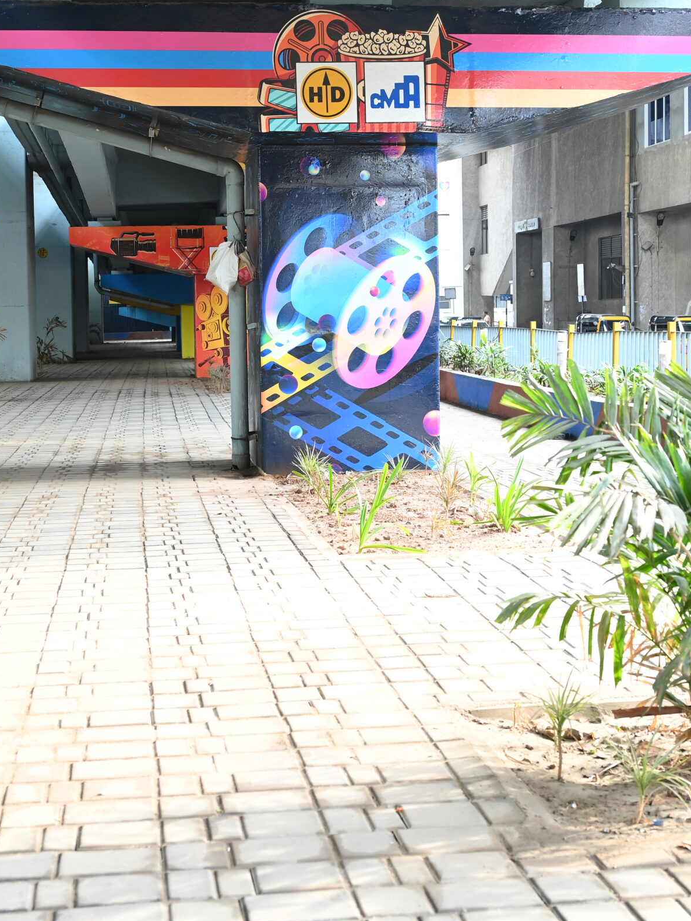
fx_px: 1490
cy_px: 397
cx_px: 340
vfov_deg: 34.3
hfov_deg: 26.1
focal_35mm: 56
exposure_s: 1/125
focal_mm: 36
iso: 1250
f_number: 4
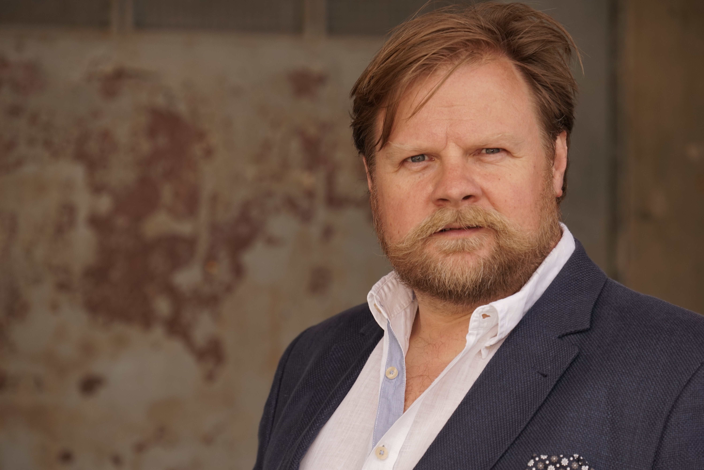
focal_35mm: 215
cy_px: 235
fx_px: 4204
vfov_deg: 6.4
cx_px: 352
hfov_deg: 9.6
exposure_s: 1/200
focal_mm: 215
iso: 250
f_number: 6.3
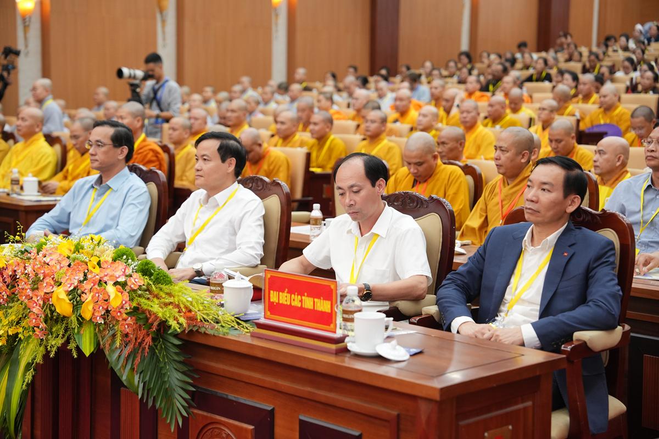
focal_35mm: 70
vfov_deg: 19.5
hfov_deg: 28.8
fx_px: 1281
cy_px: 220
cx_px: 330
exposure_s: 1/125
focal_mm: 70
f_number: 3.2
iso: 1600
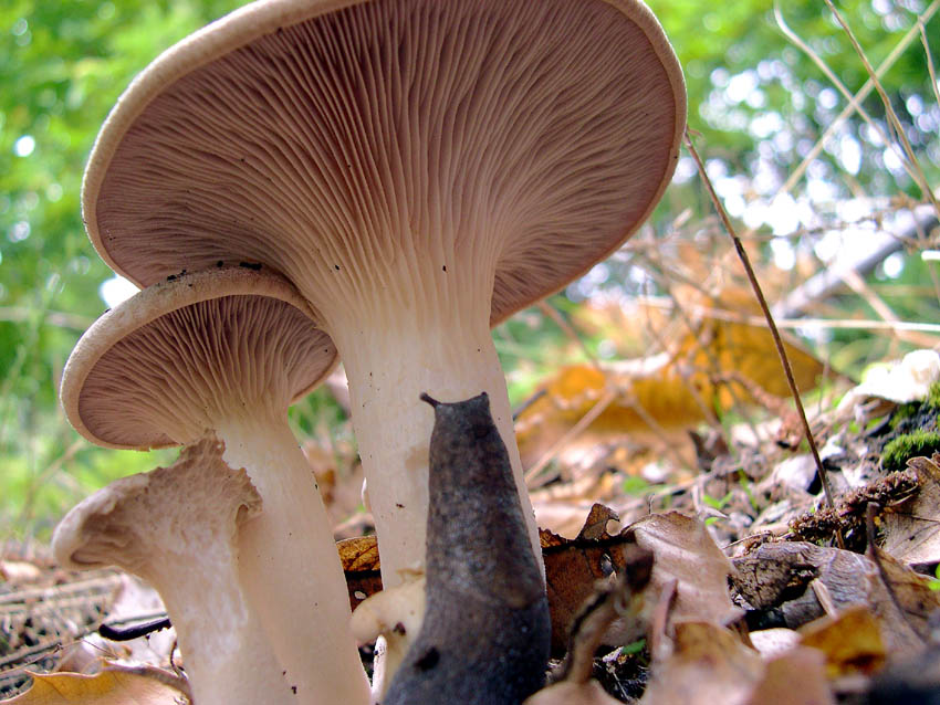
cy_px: 352
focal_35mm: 38
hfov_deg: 49.0
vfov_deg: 37.7
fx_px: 1032
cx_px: 470
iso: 100
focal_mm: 8
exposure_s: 1/29.7
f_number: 2.8
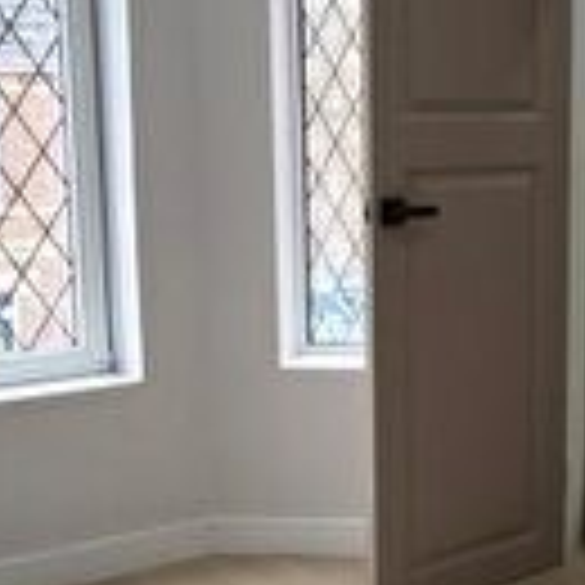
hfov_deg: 26.9
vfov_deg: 27.7
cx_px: 508
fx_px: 1185
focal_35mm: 62
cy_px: 344
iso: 50
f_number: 2.2
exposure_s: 1/109
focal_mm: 2.2
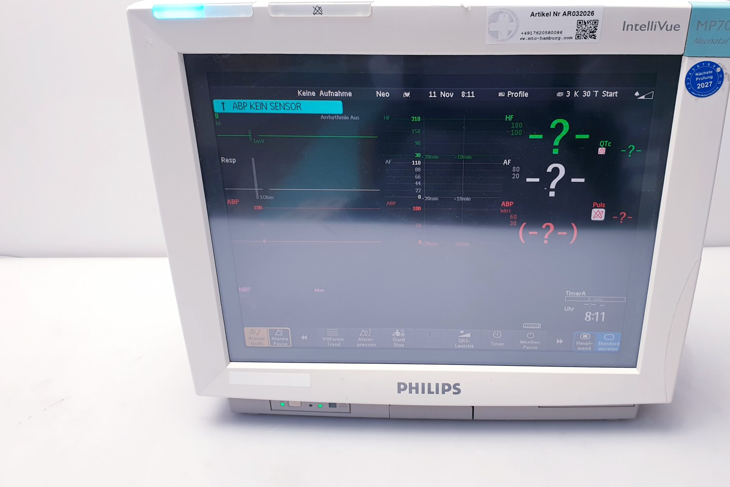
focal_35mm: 32
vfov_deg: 41.0
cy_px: 201
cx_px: 425
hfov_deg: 58.4
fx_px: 649
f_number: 2.4
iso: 80
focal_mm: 4.3
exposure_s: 1/50
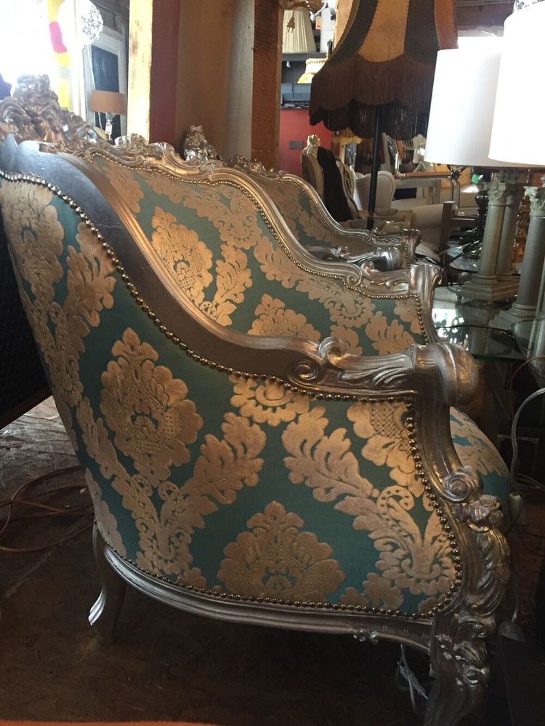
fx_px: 609
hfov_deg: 48.2
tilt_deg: -16.2
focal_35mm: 29
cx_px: 272
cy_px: 363
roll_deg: -1.7
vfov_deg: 61.7
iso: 200
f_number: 2.2
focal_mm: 4.15
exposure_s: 1/33
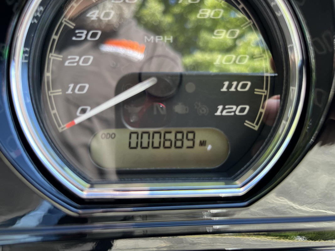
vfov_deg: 53.1
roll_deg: -18.0
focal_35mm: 26
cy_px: 126
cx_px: 168
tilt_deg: -22.5
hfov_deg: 67.3
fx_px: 252
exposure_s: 1/122
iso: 80
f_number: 1.6
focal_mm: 5.1
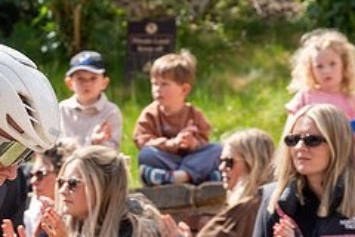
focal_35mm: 169
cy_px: 155
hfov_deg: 12.0
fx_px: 1666
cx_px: 7
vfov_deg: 8.1
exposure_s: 1/1000
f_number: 5
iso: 500
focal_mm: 70
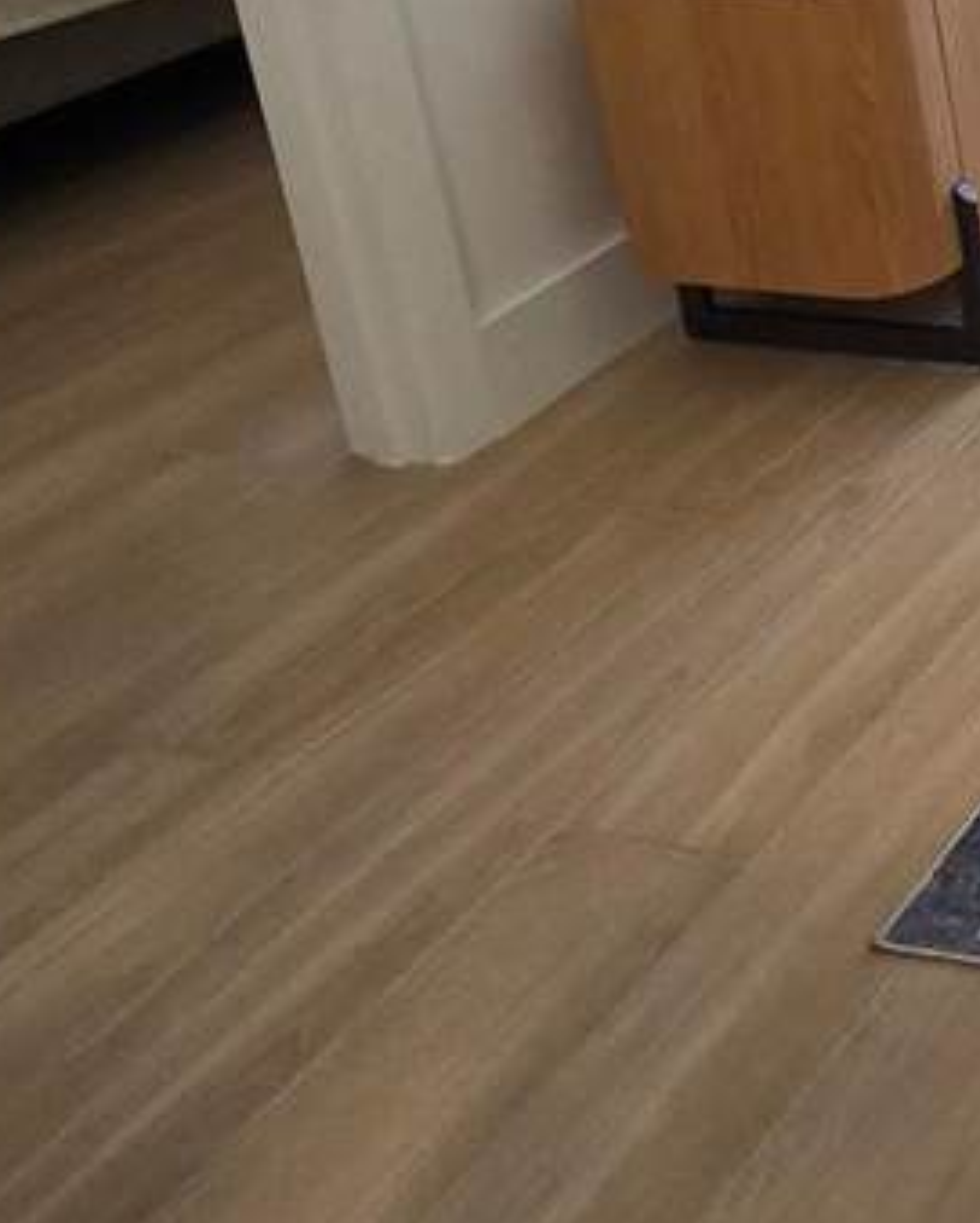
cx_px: 1685
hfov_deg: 22.0
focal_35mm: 48
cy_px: -246
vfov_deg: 32.1
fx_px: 1738
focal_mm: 2.2
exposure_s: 1/60
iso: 125
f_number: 2.2
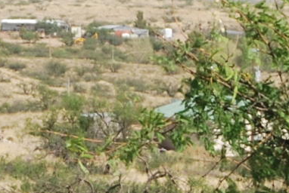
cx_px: 63
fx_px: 4543
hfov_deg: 3.6
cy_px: -4
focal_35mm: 565
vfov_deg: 2.4
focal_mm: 48
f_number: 8
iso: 100
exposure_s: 1/250
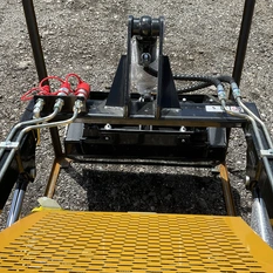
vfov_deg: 38.3
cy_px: 125
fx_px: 393
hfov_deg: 38.3
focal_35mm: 44
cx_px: 145
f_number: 1.8
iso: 25
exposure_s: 1/1377
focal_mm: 3
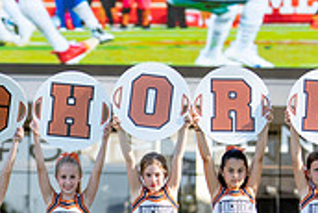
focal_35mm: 212
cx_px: 107
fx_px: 1874
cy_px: 274
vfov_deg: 6.4
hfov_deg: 9.7
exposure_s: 1/2000
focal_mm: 50
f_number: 1.6
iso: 100
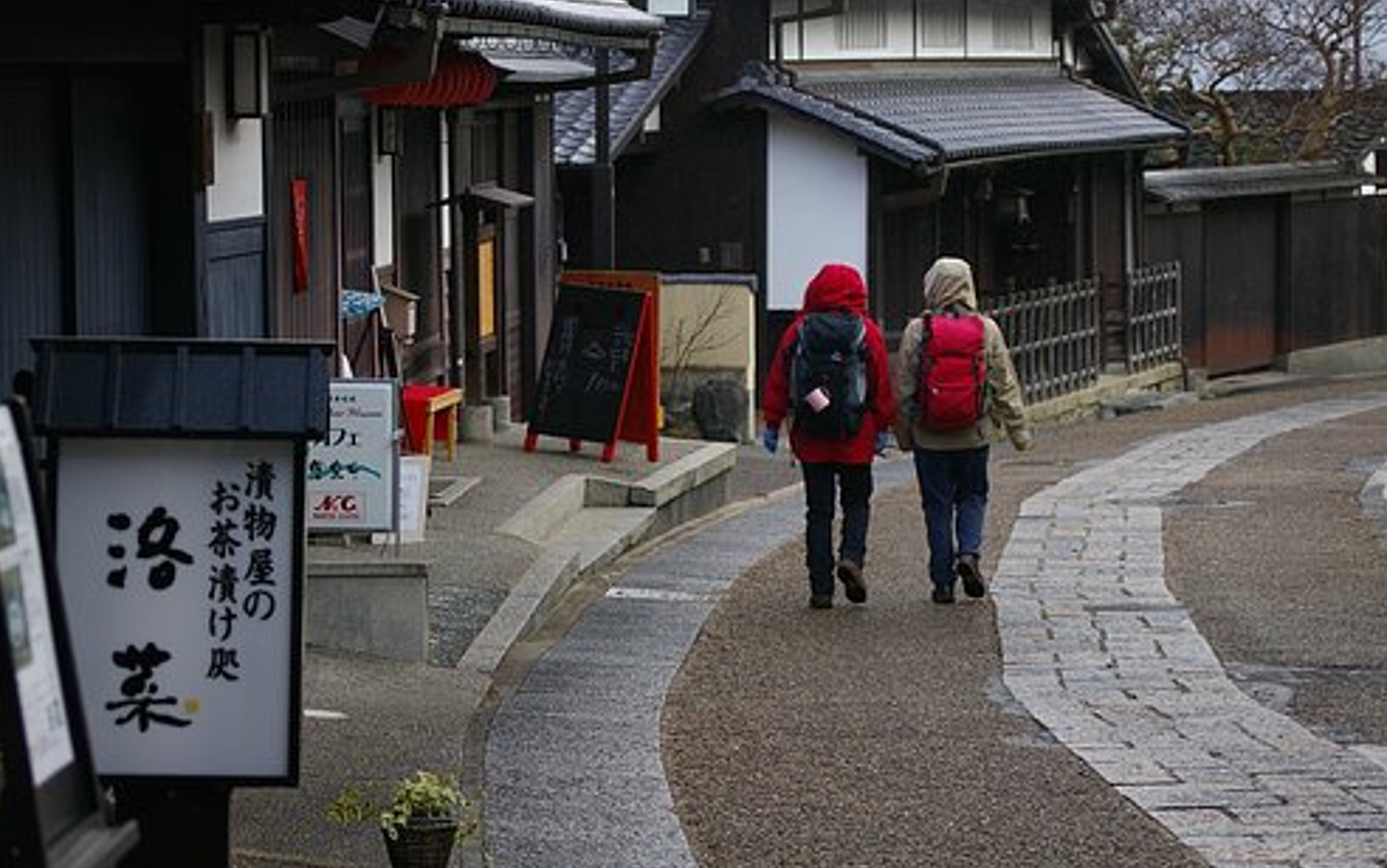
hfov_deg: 16.4
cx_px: 696
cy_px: 423
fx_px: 4803
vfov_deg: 10.3
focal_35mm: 127
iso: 400
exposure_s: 1/400
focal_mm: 80
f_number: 5.6
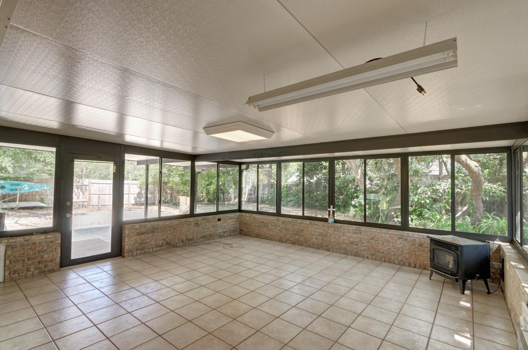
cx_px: 264
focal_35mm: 16
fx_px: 241
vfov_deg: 71.8
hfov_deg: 95.1
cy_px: 175
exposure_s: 1/60
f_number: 9
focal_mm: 11
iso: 400
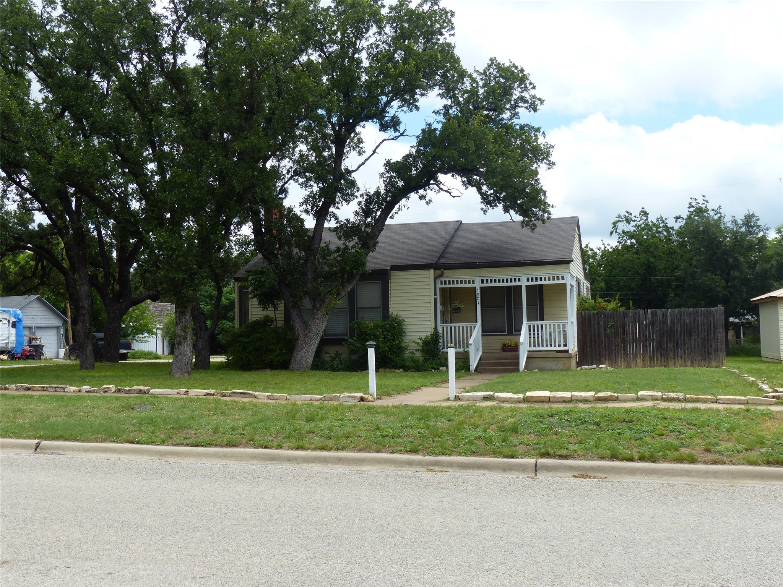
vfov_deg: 38.7
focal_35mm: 37
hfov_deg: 50.1
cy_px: 294
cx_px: 392
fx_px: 837
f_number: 4
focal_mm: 6.6
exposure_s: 1/800
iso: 100
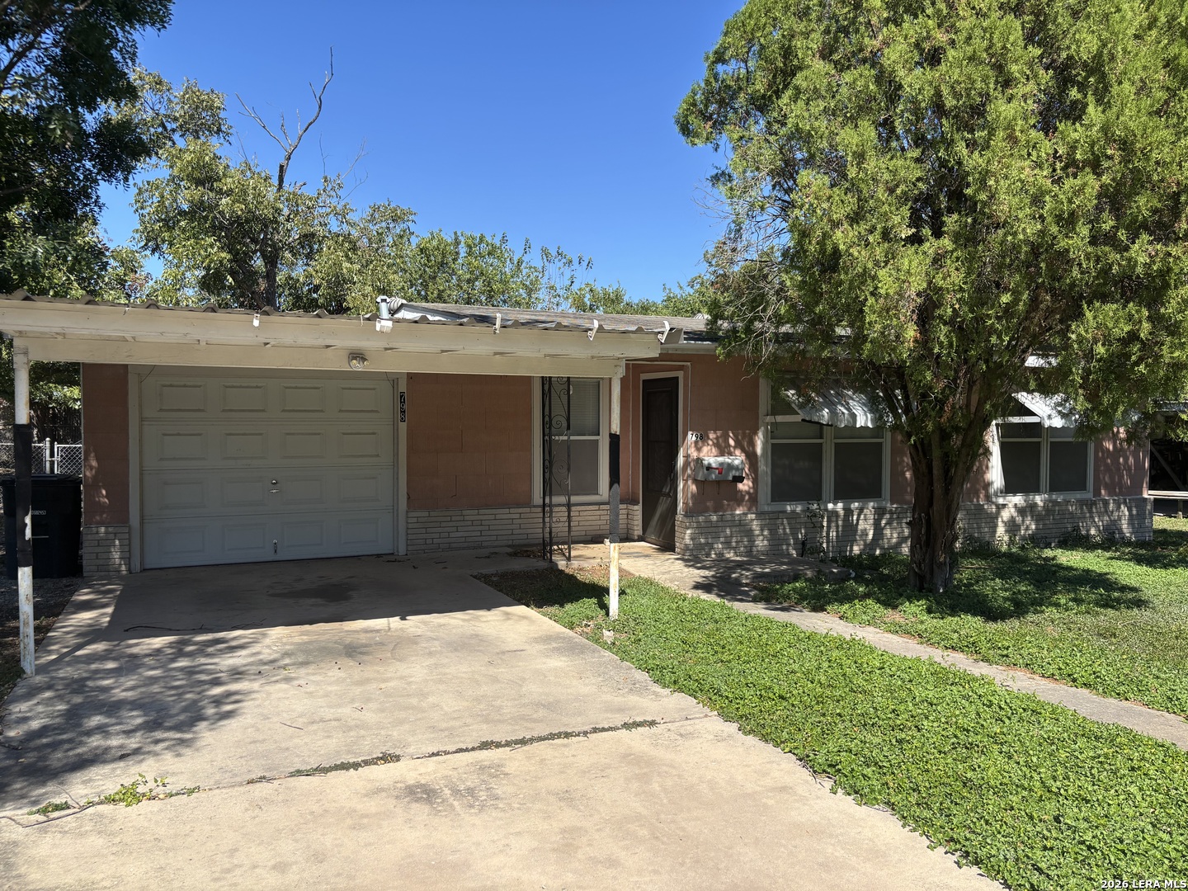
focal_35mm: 26
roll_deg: +1.1
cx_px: 594
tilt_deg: -0.9
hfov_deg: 67.3
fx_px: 892
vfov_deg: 53.1
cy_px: 446
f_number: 1.6
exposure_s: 1/2398
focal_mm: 5.96
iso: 50
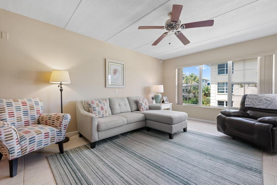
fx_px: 119
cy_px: 92
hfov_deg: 98.5
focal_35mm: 16
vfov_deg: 75.5
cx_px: 138
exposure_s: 1/25
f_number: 8
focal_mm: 15.5
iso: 400
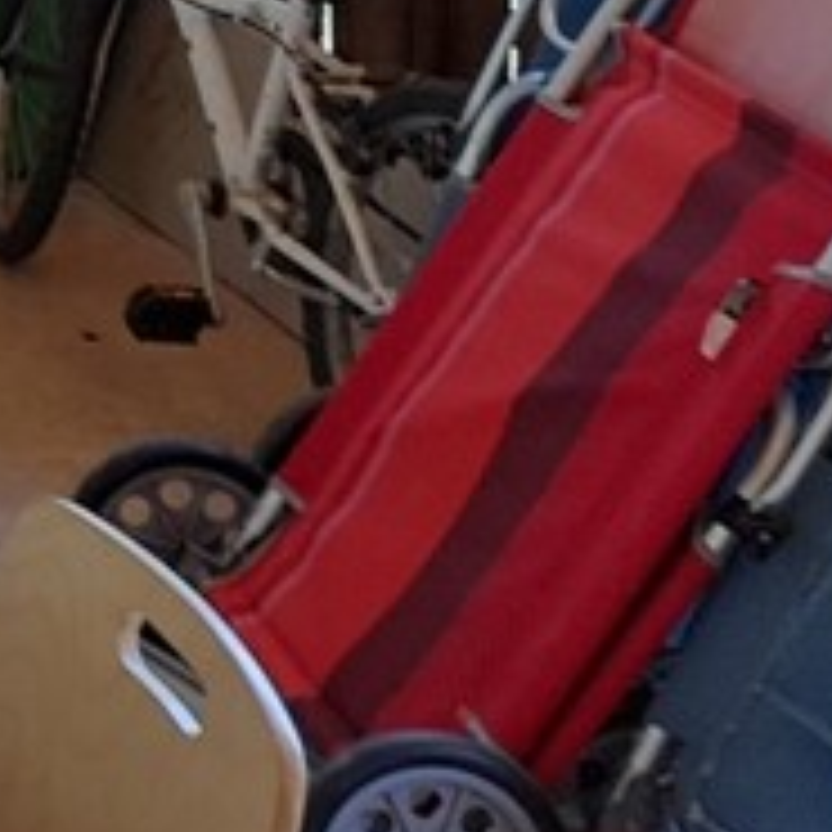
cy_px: -585
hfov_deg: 11.4
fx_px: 3318
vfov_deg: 13.1
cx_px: -1259
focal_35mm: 122
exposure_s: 1/60
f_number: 2
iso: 32
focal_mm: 4.6
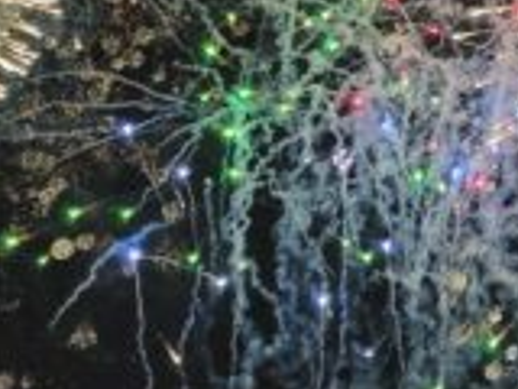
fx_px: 1871
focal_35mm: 125
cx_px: 926
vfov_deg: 11.4
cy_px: -194
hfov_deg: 14.0
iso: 160
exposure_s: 1/120
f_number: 1.8
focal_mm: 5.4
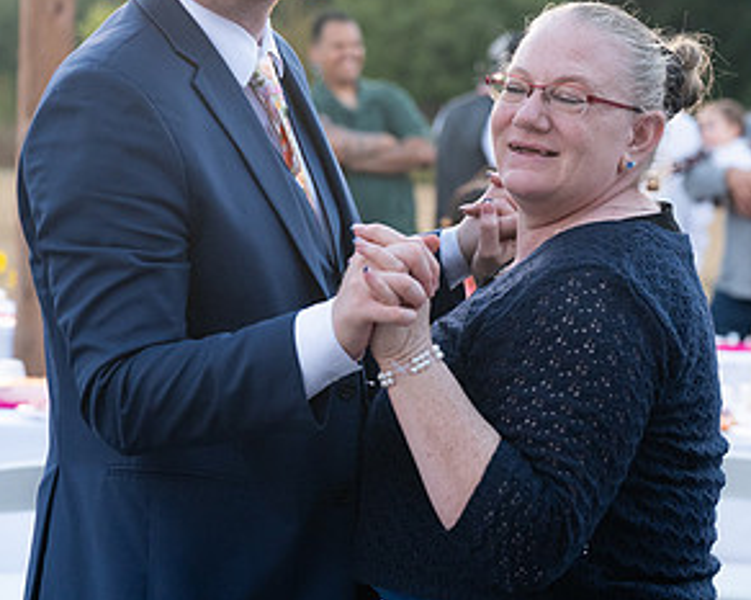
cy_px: 218
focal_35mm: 140
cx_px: 435
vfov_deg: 11.0
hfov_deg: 13.8
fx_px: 3109
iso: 2000
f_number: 4
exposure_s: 1/500
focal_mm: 75
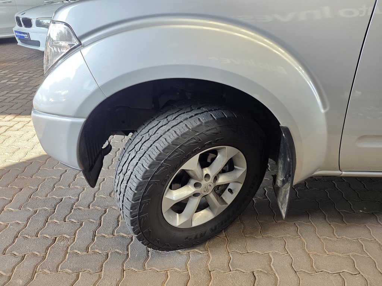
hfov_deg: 73.9
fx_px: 254
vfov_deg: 58.9
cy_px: 143
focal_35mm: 23
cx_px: 191
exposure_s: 1/180
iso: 125
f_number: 1.7
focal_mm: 6.25
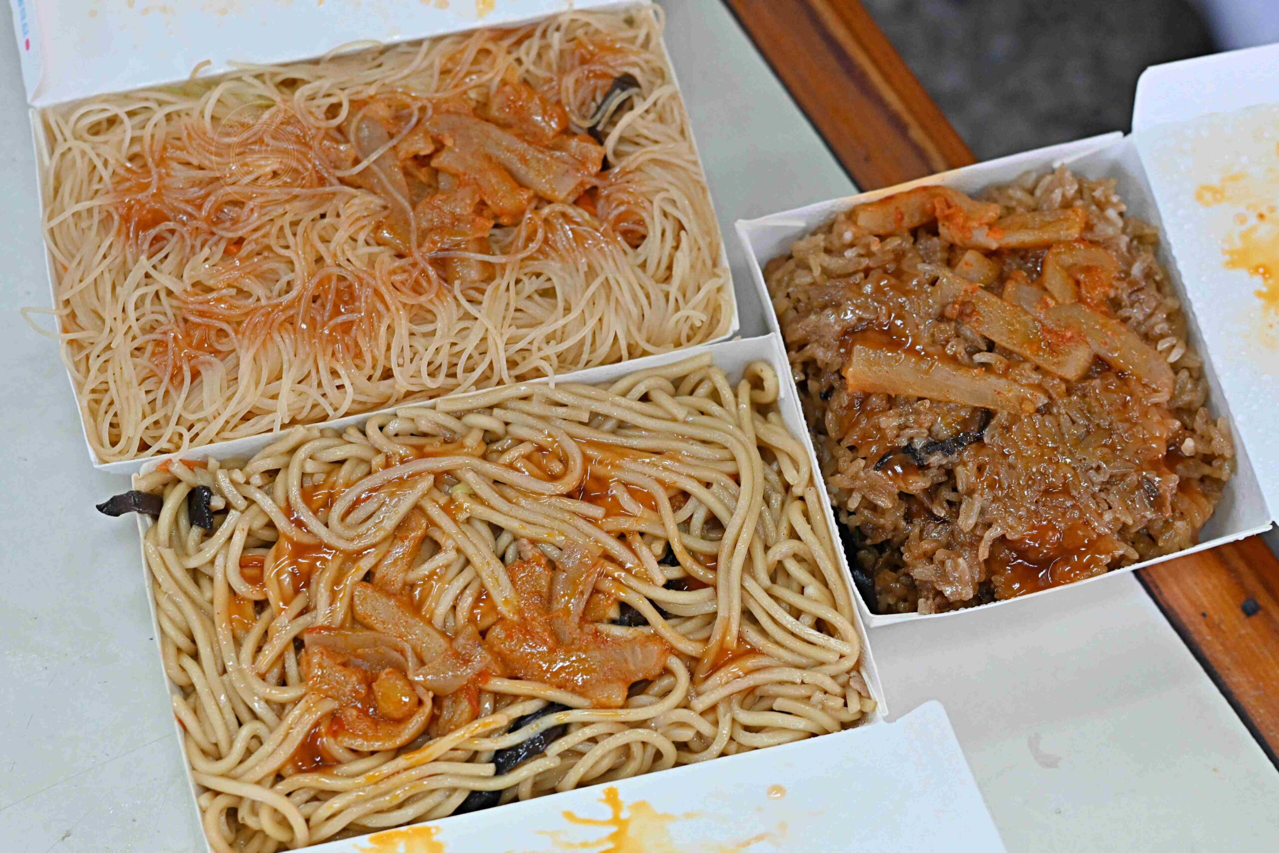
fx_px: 2665
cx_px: 640
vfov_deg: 18.2
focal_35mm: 75
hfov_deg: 27.0
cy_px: 426
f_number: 3.2
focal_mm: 50
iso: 1400
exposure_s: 1/200
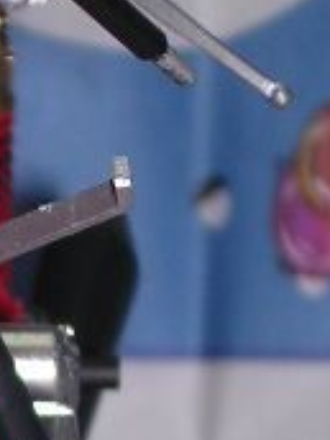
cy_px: 519
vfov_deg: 5.0
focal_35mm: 399
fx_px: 5072
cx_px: -202
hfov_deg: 3.7
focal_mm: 13
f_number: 4.1
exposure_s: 1/60.1
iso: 100
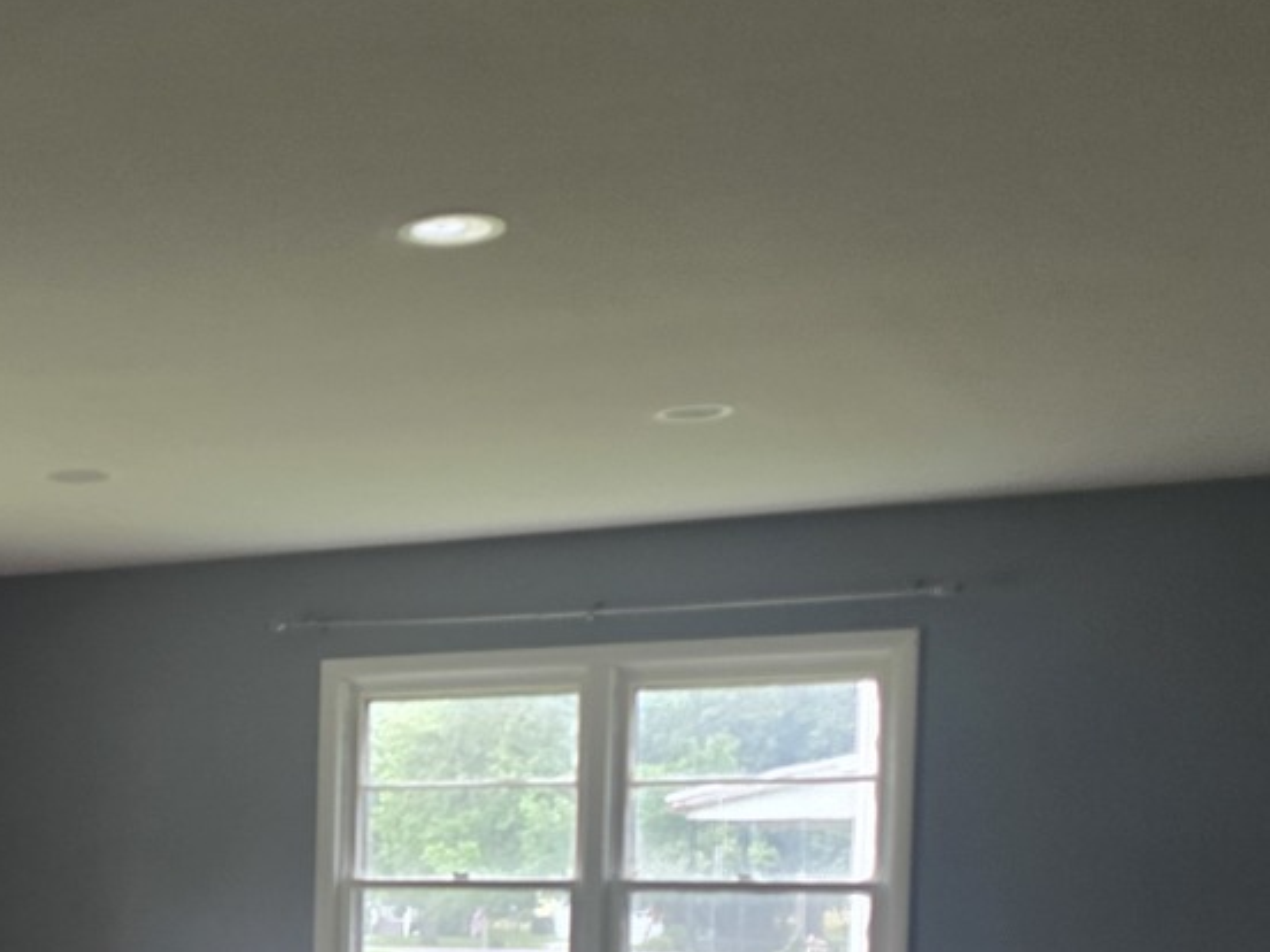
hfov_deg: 29.6
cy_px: 1007
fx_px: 2201
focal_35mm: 60
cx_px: -51
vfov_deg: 23.2
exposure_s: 1/180
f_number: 1.7
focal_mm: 6.3
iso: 125
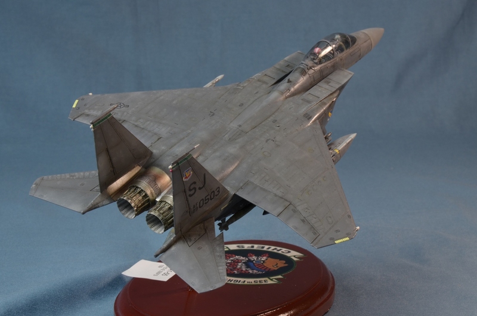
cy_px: 158
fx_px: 952
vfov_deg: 18.8
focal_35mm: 72
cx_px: 238
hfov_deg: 28.1
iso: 200
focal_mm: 48
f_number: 18
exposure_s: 1/4
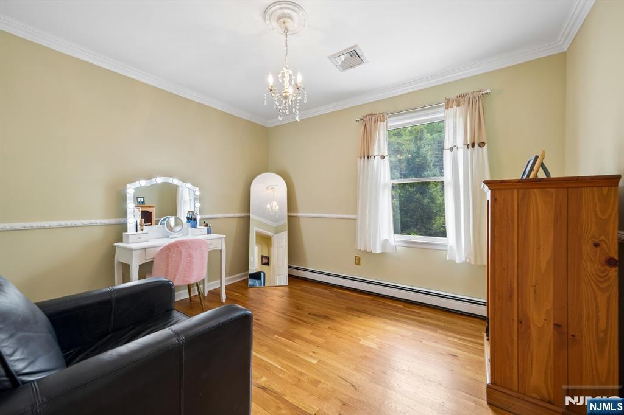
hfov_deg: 108.3
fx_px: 225
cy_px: 208
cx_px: 312
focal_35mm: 13
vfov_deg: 85.4
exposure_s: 1/17
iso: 200
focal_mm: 8.9
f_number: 4
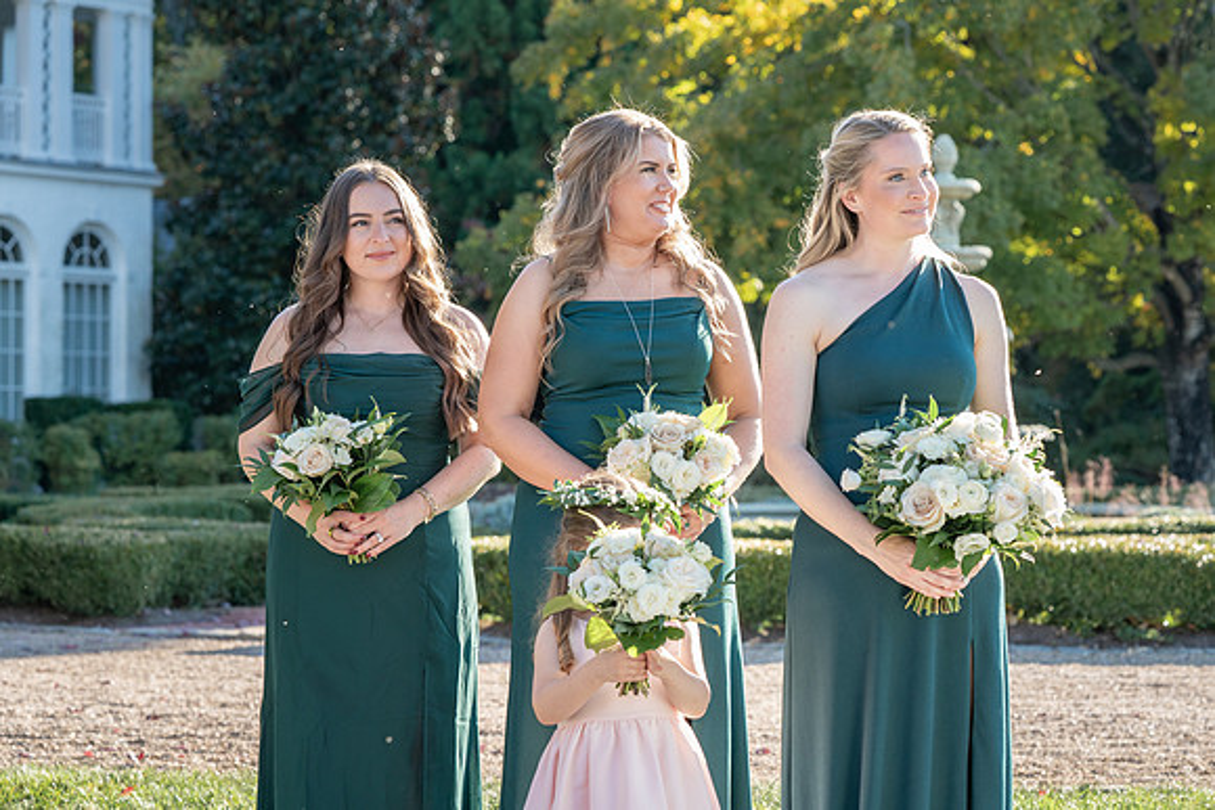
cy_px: 430
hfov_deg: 19.9
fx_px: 3459
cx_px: 645
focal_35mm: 102
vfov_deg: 13.4
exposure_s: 1/250
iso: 500
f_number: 5.6
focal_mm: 96
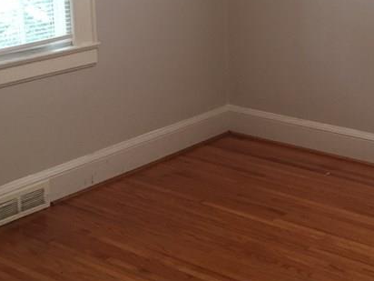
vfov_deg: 20.2
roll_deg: -0.1
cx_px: 266
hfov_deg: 26.8
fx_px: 778
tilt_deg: -14.5
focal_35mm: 72
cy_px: 61
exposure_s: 1/30
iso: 125
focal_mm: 4.15
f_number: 2.2
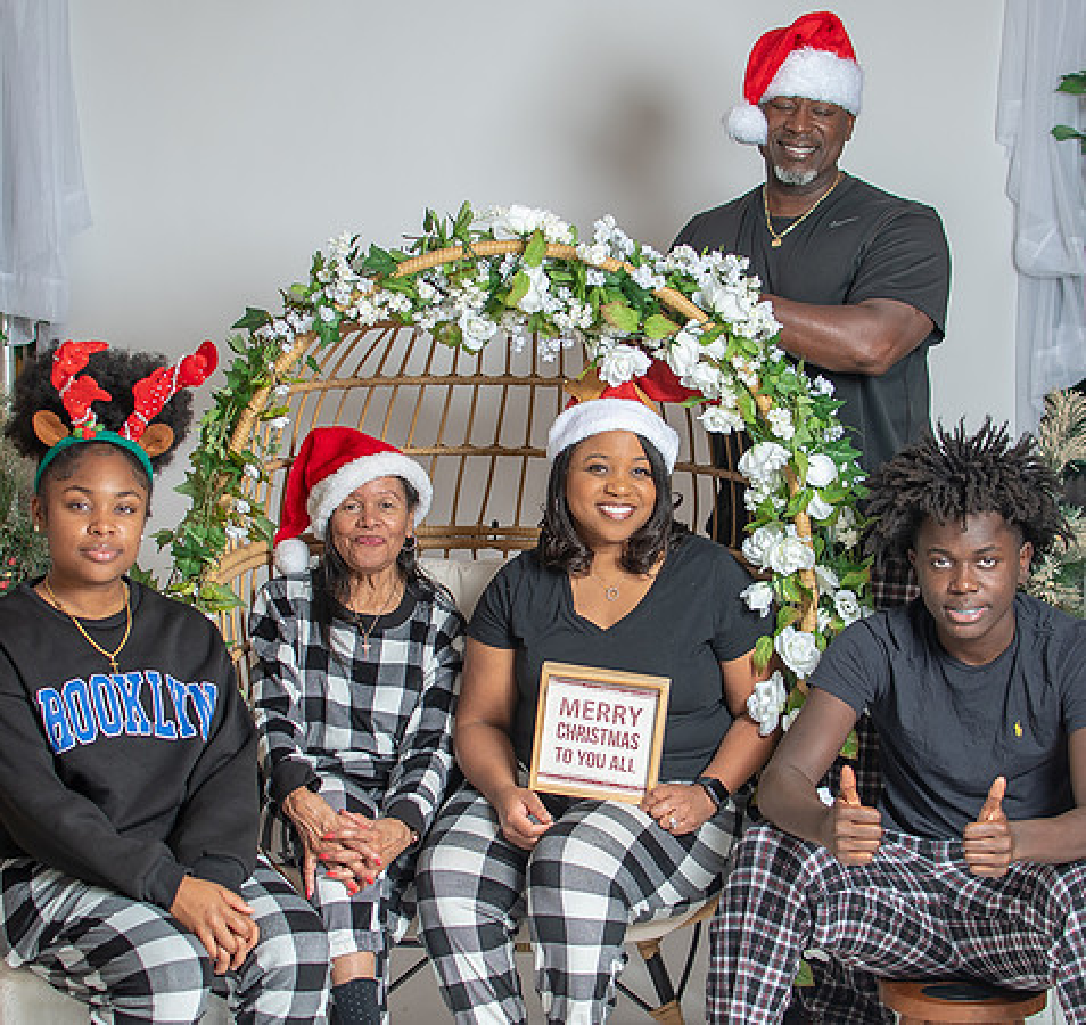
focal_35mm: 64
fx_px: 2219
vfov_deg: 26.0
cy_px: 512
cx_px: 577
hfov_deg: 27.5
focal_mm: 35
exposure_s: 1/250
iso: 100
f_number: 3.2
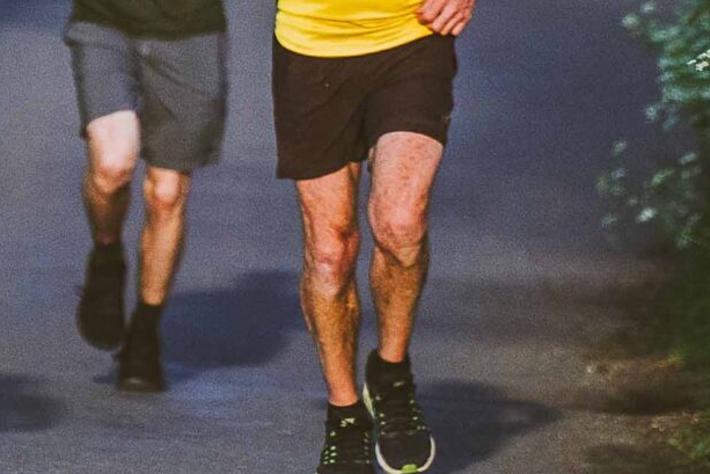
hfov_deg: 1.6
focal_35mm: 1252
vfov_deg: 1.1
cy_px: -326
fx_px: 24696
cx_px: 16
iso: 500
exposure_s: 1/6400
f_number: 2.8
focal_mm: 200
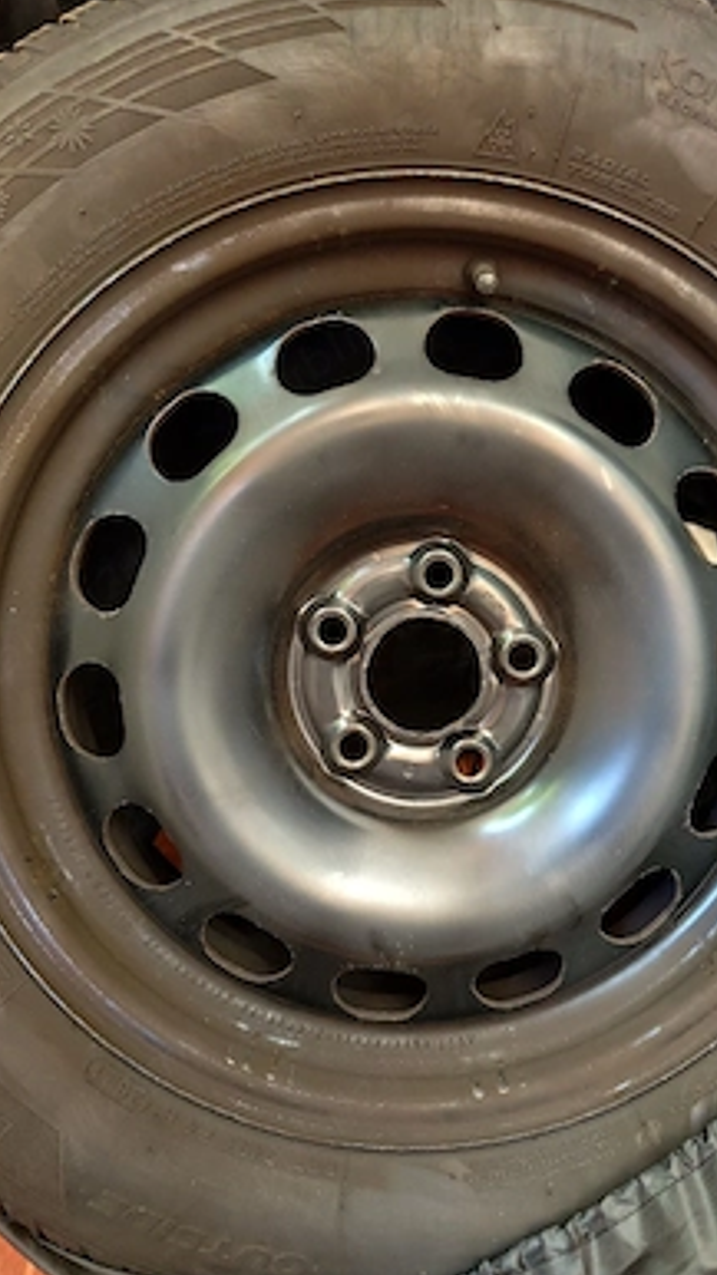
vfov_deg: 71.9
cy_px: 634
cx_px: 420
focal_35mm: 26
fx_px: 879
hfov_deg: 44.2
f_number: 1.65
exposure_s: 1/14.3
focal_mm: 6.14
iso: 3200
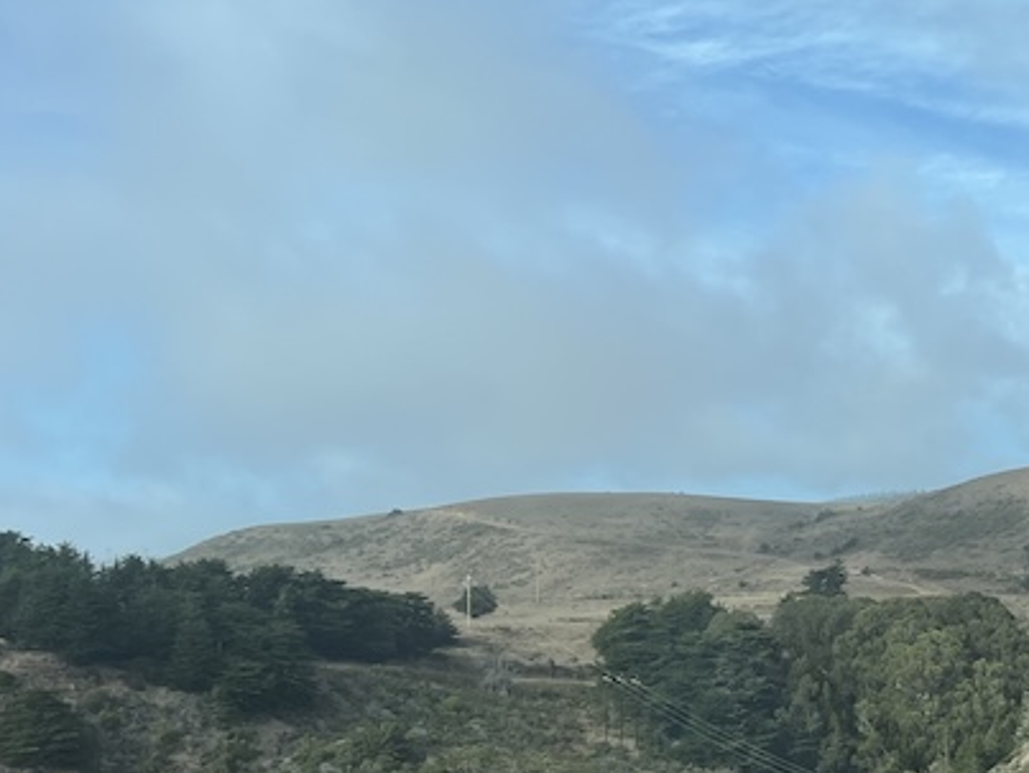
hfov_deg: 28.5
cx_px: 876
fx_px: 1964
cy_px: 566
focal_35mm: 66
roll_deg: -0.7
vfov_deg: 22.1
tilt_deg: +1.4
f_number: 1.6
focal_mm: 5.1
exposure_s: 1/2268
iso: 50
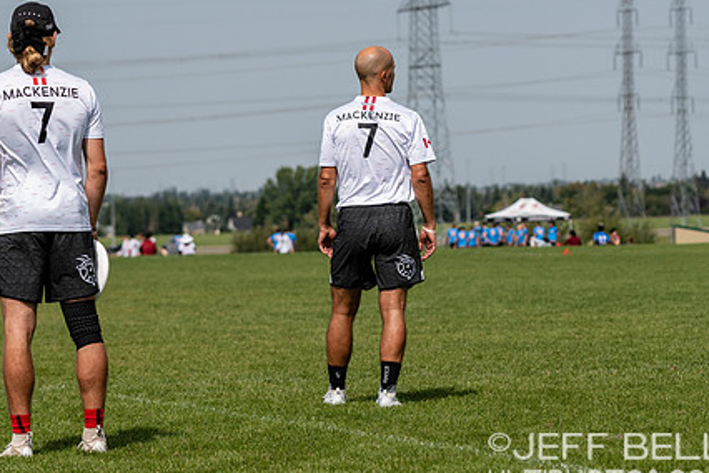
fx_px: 3820
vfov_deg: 7.1
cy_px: 192
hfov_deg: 10.6
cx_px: 378
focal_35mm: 194
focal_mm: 95
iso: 200
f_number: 4
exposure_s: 1/2500
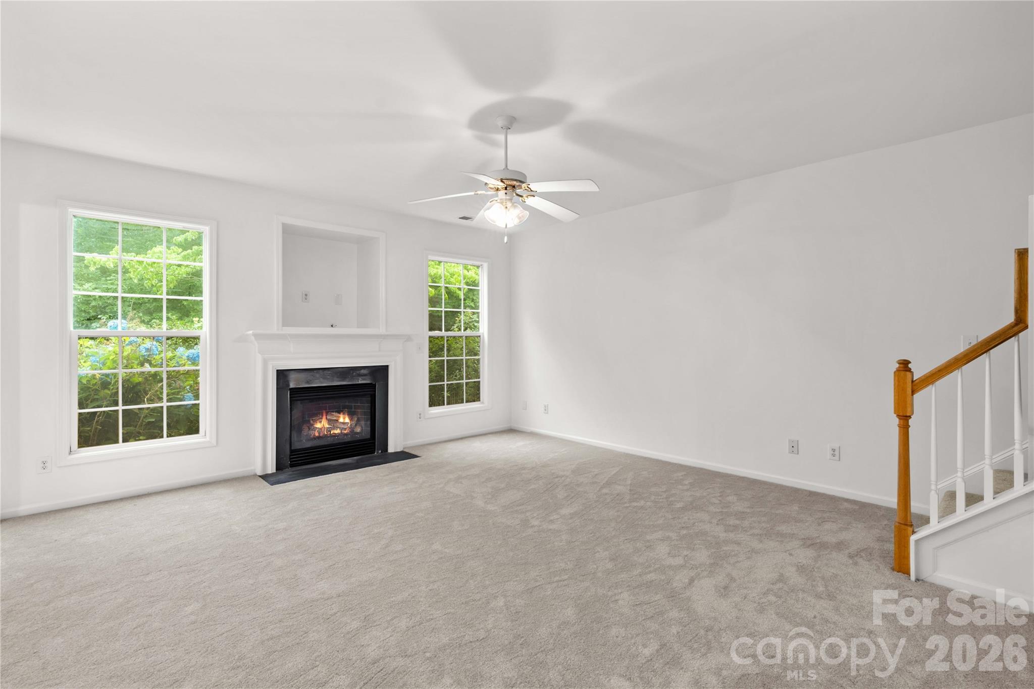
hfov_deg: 96.7
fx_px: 459
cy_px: 344
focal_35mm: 16
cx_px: 517
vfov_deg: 73.7
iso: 100
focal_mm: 16
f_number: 8
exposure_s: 1/1.67
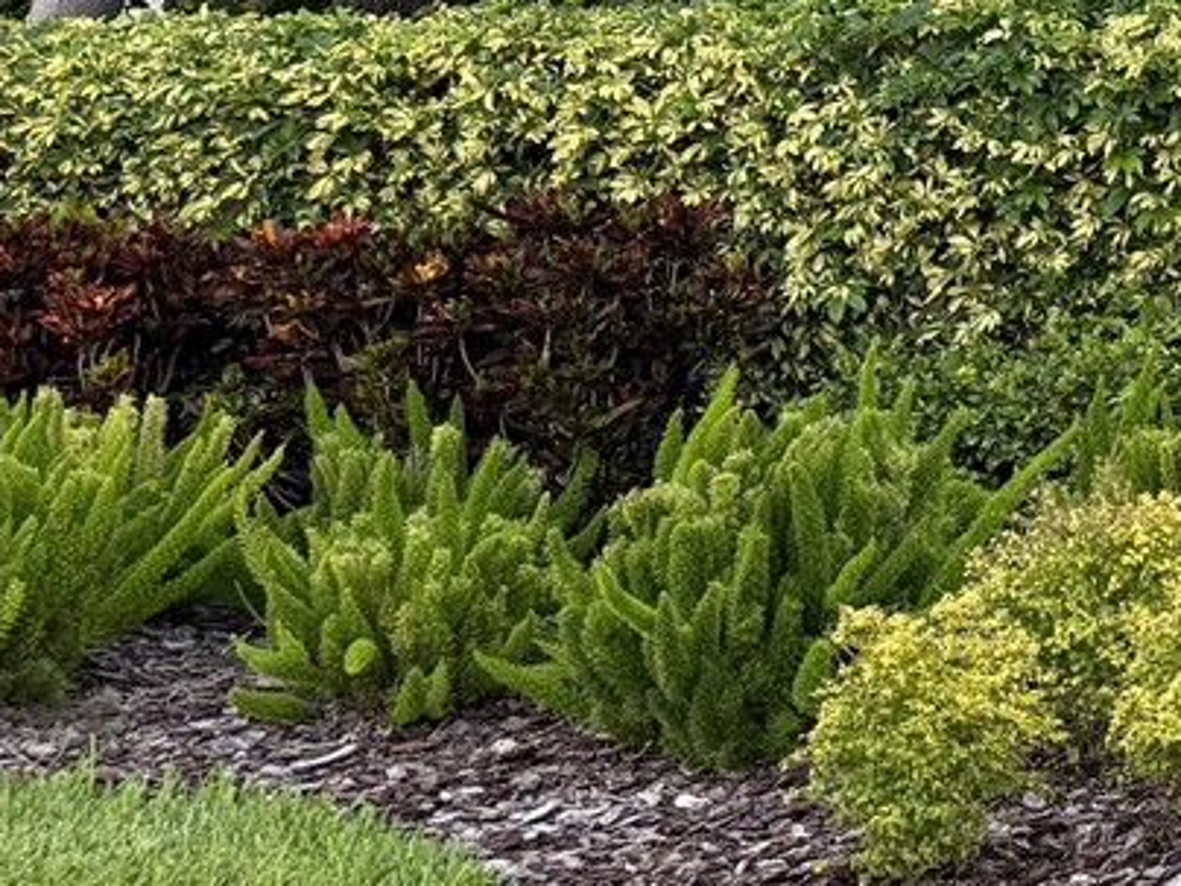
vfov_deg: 14.8
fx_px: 3241
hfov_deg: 16.2
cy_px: -284
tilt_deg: +13.5
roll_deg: +0.2
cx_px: 2333
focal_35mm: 95
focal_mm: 6.76
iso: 80
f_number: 1.78
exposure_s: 1/372
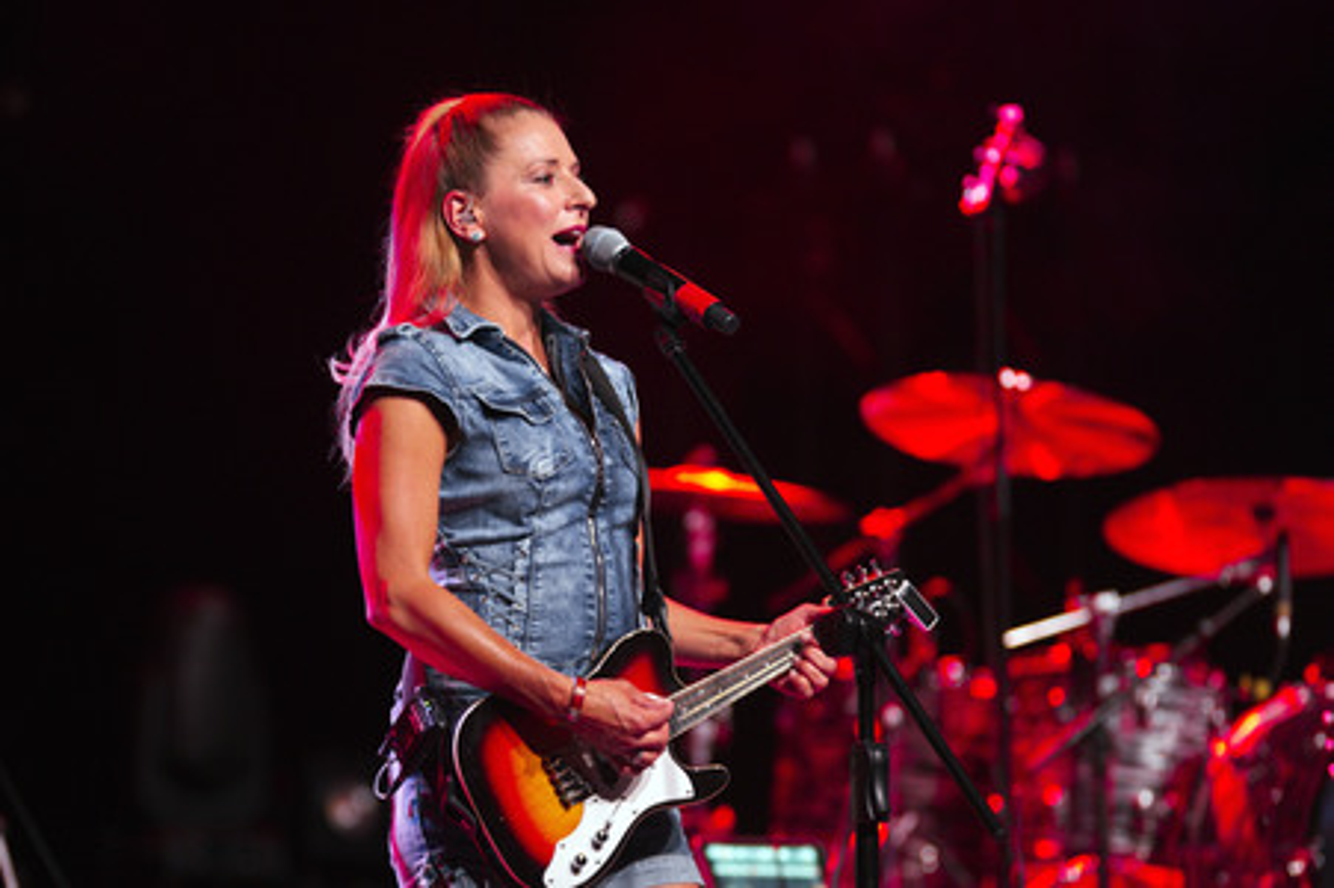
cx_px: 667
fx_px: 7776
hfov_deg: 9.8
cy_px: 444
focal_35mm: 210
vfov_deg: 6.5
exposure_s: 1/100
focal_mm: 210
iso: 1600
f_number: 2.8
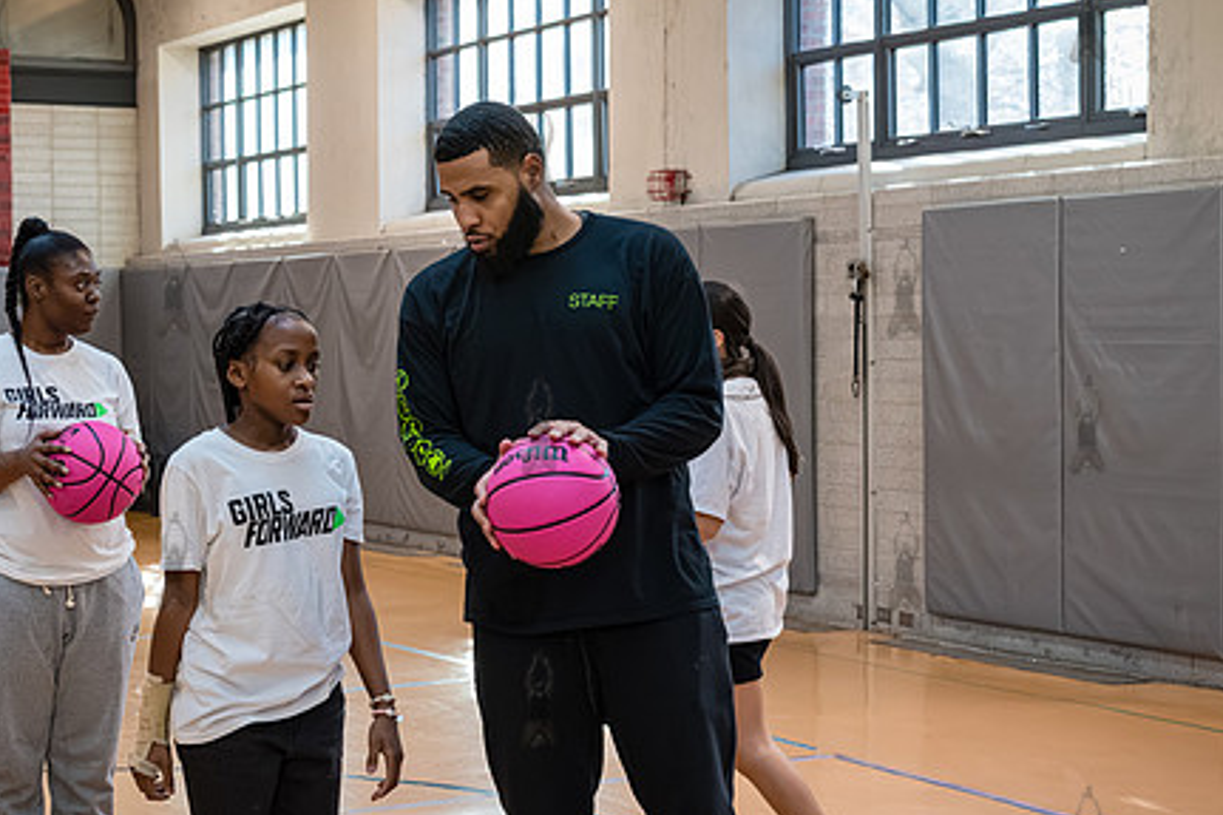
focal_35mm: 66
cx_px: 536
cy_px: 423
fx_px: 2241
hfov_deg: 30.5
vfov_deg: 20.6
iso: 8000
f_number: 4.5
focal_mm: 49
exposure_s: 1/1000
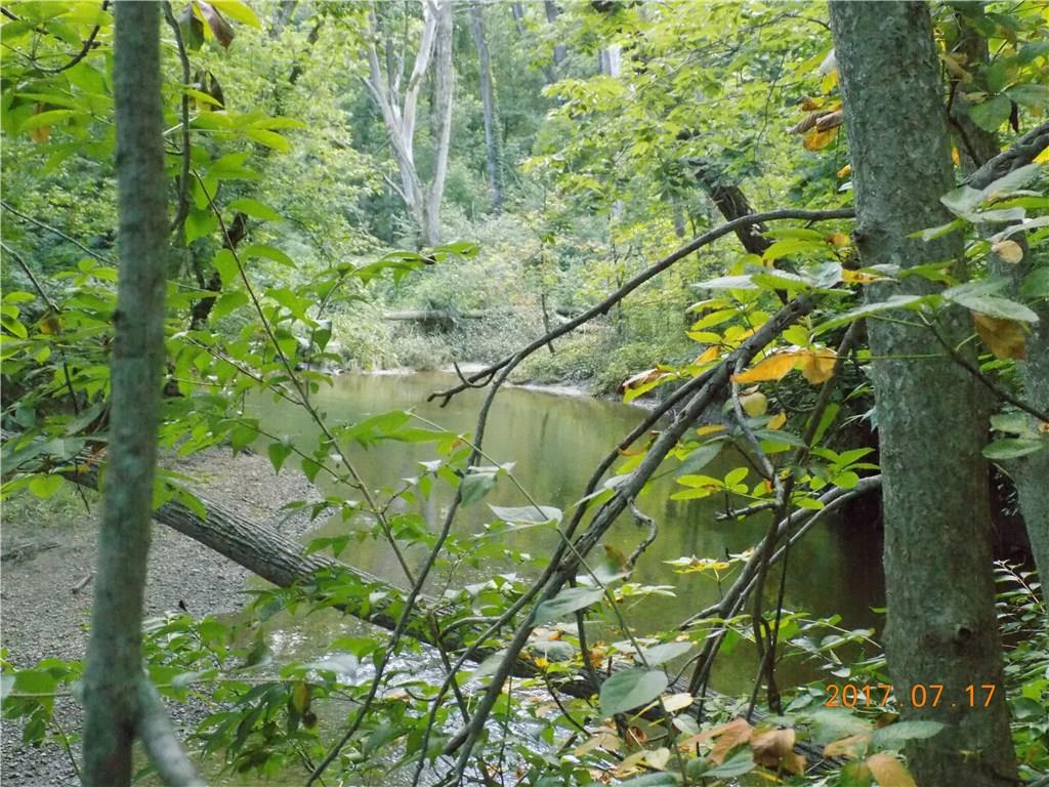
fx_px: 1242
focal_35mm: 41
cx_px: 524
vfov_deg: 35.1
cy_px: 394
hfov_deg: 45.8
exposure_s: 1/60
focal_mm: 7.3
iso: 1100
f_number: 3.6
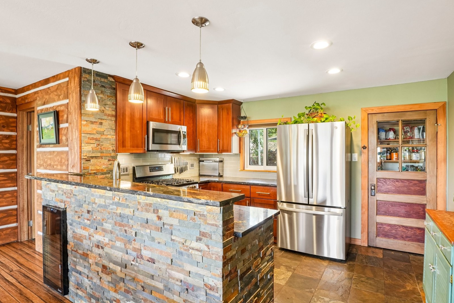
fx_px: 221
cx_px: 240
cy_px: 154
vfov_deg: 68.8
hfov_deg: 91.4
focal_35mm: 18
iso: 500
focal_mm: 11
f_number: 8
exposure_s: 1/15
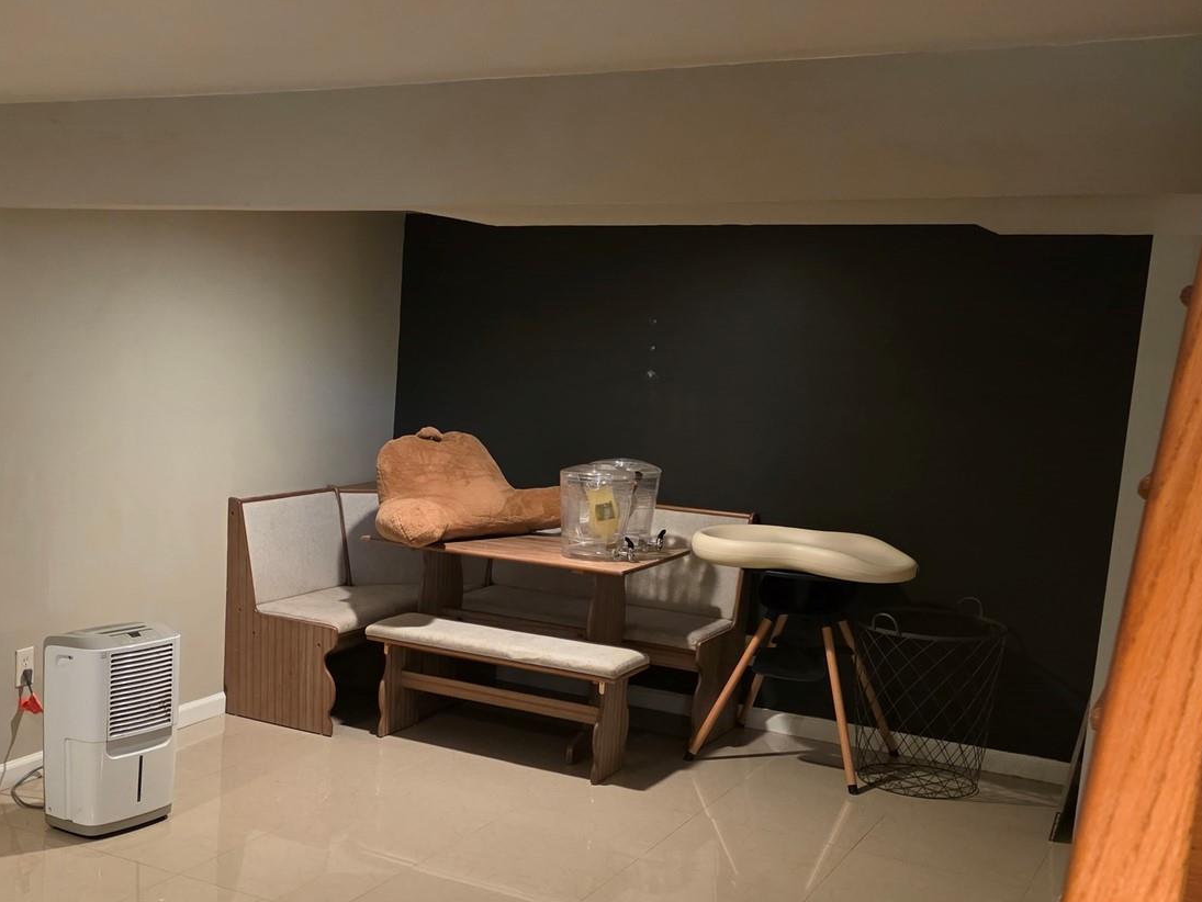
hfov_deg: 42.9
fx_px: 1494
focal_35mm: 43
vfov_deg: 33.5
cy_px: 560
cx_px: 349
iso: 800
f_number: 1.7
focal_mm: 6.3
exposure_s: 1/120
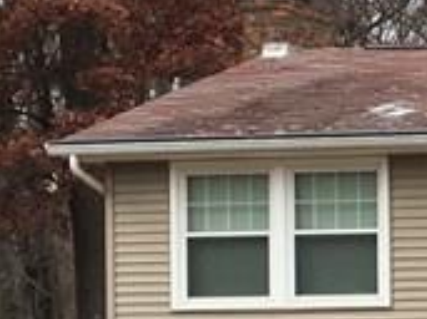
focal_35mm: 174
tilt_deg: +2.4
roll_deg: -0.1
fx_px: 2145
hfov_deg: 9.9
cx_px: 1034
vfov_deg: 8.5
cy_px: 329
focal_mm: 4.15
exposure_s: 1/425
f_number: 2.2
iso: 25
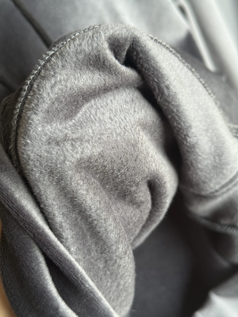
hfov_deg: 30.3
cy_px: 158
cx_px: 119
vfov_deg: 39.7
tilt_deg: -47.3
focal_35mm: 48
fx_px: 440
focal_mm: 6.76
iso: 320
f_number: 1.78
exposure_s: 1/40
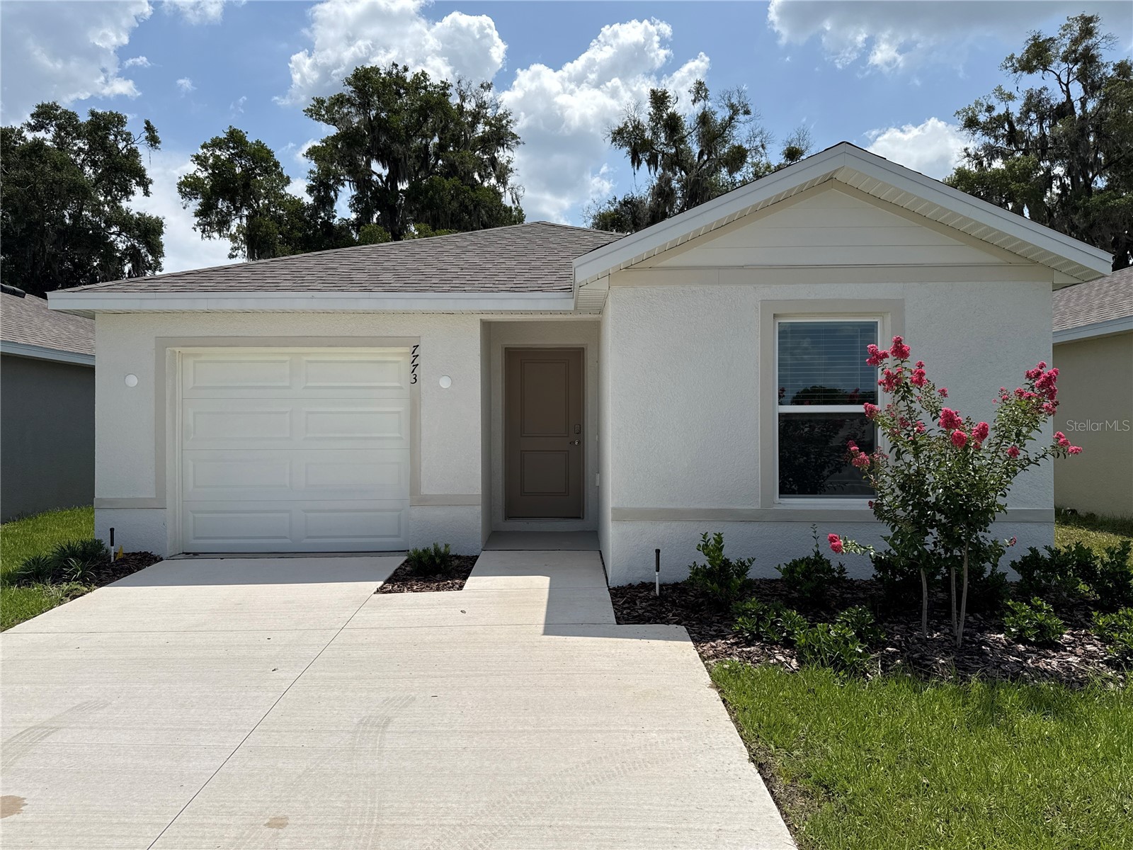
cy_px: 425
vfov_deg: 56.8
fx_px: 786
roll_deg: +0.6
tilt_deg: +0.8
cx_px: 566
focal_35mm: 24
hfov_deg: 71.6
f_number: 1.78
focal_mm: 6.76
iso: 80
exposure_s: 1/10309
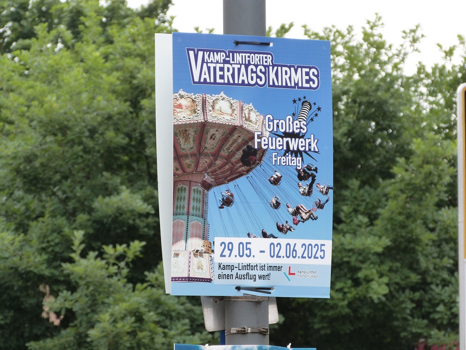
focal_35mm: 300
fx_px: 4039
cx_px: 233
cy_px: 175
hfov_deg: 6.6
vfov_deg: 5.0
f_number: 4
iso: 160
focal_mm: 53.5
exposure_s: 1/160
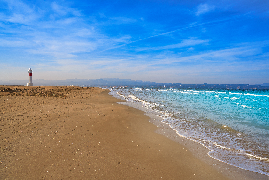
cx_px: 134
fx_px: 187
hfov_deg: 71.5
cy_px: 90
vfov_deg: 51.3
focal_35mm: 25
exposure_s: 1/640
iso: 100
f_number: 6.3
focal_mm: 25
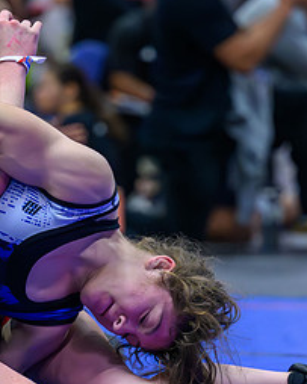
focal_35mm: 359
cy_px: 363
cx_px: 44
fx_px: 4080
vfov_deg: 5.4
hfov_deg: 4.3
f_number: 2.8
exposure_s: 1/640
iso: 8000
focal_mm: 125
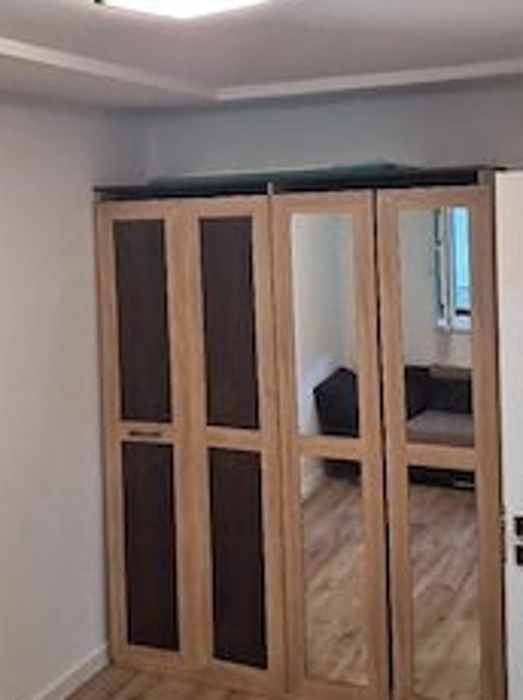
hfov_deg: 30.7
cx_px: 201
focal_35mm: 47
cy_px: 256
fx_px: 949
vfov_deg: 40.2
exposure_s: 1/50
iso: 160
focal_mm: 3.58
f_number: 1.9
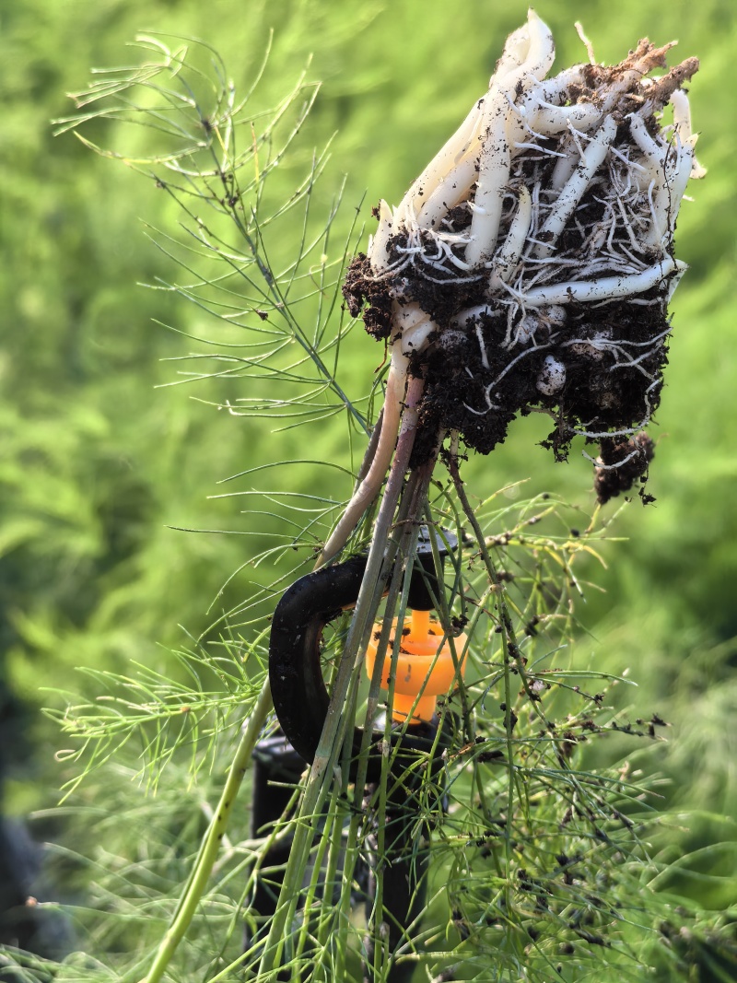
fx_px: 1476
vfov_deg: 36.8
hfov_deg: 28.0
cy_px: 492
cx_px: 368
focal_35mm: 52
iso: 100
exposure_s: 1/990
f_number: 2
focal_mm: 5.75
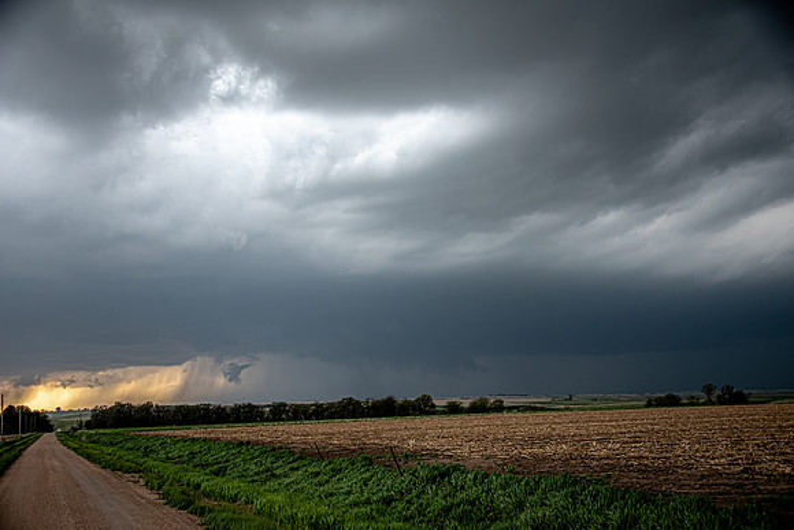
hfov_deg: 48.4
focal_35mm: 40
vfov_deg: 33.4
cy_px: 265
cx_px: 397
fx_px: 882
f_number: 4.5
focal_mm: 40
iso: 320
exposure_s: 1/125
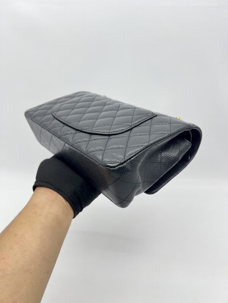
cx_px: 114
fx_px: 228
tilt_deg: -26.1
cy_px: 152
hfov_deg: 53.1
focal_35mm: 26
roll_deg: -0.3
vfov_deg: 67.3
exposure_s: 1/100
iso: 32
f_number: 1.5
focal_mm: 5.7
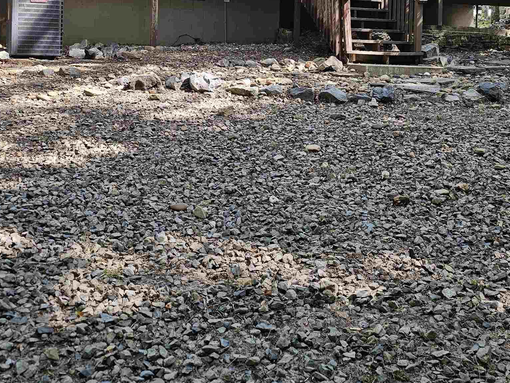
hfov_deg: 41.1
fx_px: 678
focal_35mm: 46
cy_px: 51
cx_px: 303
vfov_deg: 30.4
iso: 64
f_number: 1.7
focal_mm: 6.3
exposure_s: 1/180
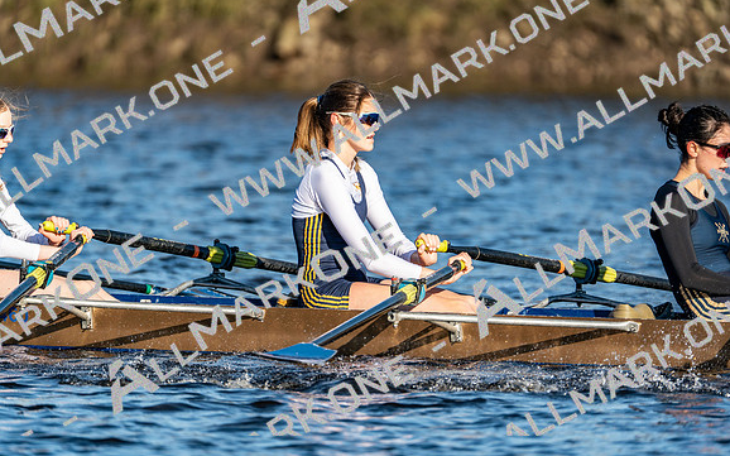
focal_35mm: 614
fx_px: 12213
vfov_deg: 2.1
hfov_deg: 3.4
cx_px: 365
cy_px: 219
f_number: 6.3
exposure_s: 1/2000
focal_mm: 600
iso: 500
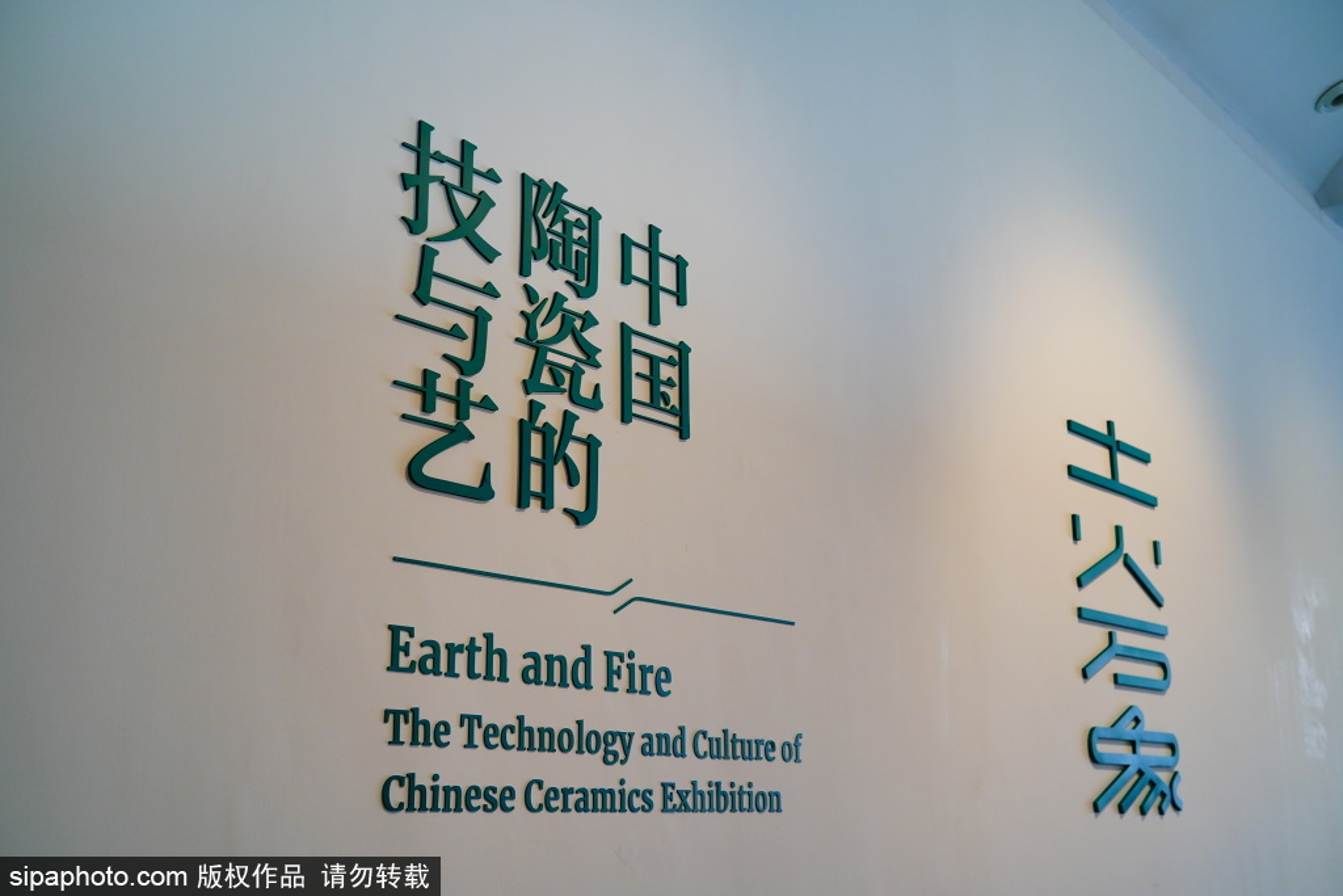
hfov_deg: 48.5
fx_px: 1492
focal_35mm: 40
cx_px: 672
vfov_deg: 33.4
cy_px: 448
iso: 800
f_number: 3.5
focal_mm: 40
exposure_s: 1/50
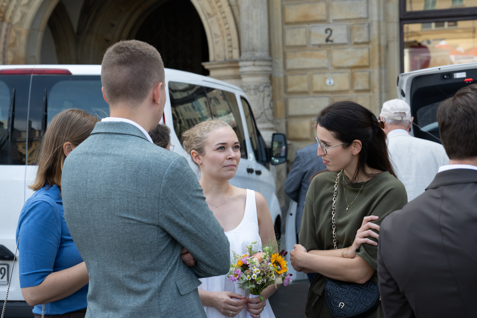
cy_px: 159
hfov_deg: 23.9
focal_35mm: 85
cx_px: 238
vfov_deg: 16.1
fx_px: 1126
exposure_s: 1/160
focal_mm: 85
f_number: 7.1
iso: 250
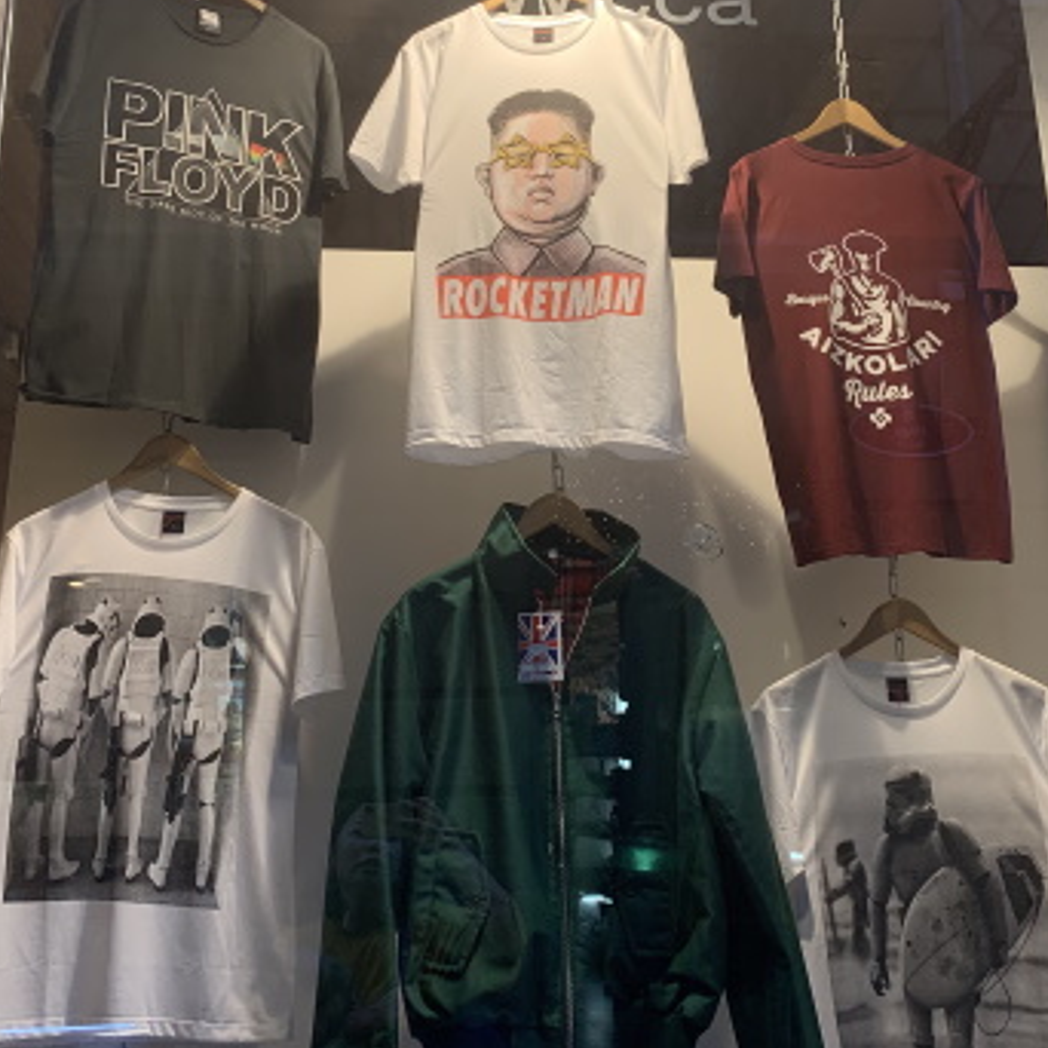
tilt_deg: +21.1
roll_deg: +0.9
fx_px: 1473
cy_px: 319
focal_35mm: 43
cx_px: 619
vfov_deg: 38.6
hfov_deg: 39.0
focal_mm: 4.25
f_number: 1.8
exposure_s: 1/100
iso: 32
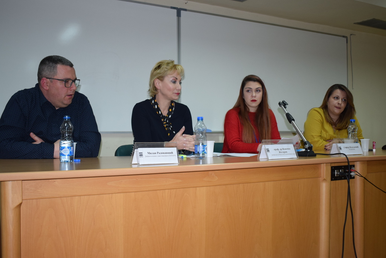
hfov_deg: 47.9
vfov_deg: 33.0
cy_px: 129
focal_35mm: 40
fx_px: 434
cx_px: 193
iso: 800
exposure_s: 1/60
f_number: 4
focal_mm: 27
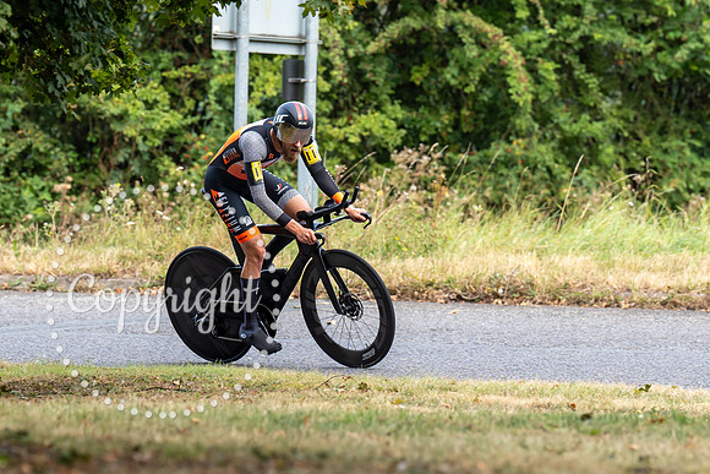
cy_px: 225
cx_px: 293
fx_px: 6066
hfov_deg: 6.7
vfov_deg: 4.5
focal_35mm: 307
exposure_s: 1/1000
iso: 400
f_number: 4
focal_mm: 170
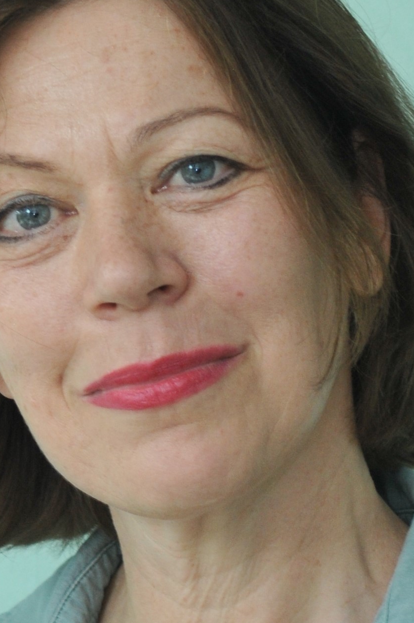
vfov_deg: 9.5
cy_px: 561
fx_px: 3716
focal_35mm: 215
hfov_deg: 6.4
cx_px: 101
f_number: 5.6
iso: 400
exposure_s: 1/125
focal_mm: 60
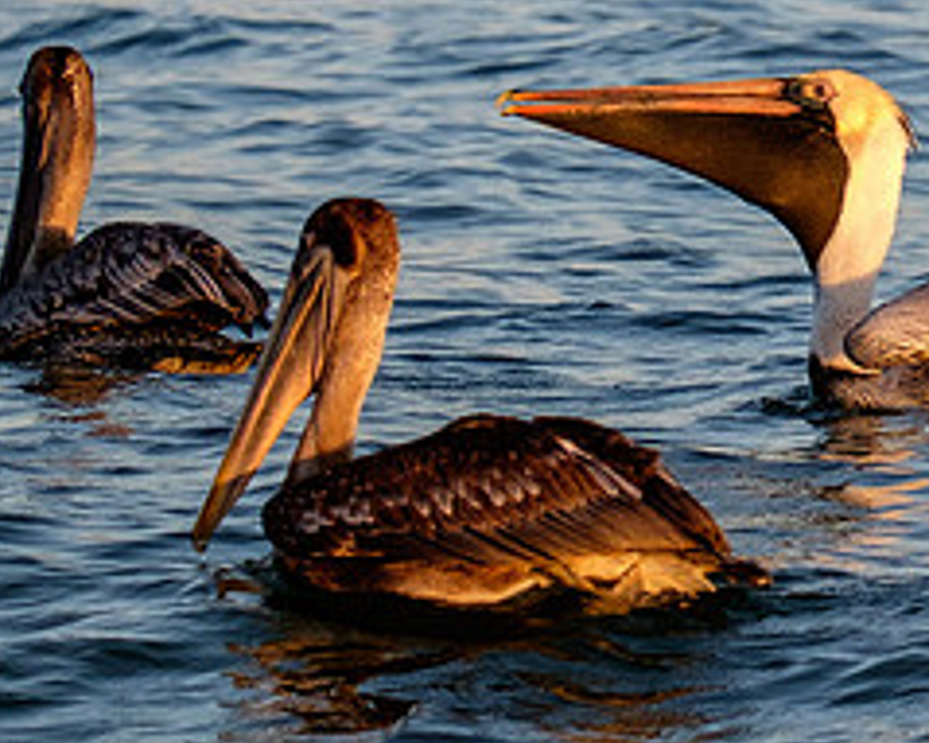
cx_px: 1189
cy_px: 263
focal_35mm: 936
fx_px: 25725
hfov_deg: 2.1
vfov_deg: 1.7
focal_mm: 200
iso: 800
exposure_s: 1/1000
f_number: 5.6
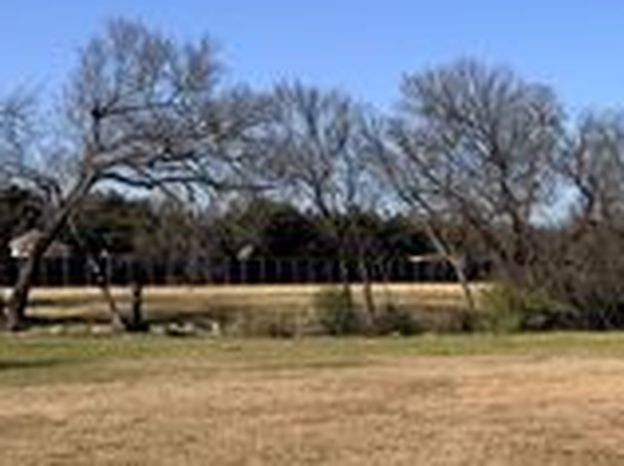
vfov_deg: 19.1
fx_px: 1368
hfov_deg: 22.8
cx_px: 818
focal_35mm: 76
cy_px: 401
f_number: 1.78
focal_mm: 6.76
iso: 80
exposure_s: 1/6173
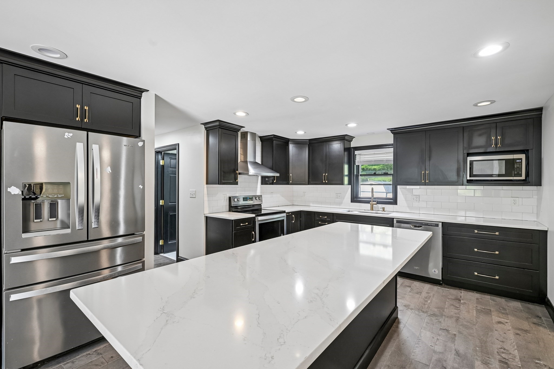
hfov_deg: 96.7
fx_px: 246
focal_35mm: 16
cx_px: 277
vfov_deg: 73.7
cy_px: 184
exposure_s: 1/10
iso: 400
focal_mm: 16
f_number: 8
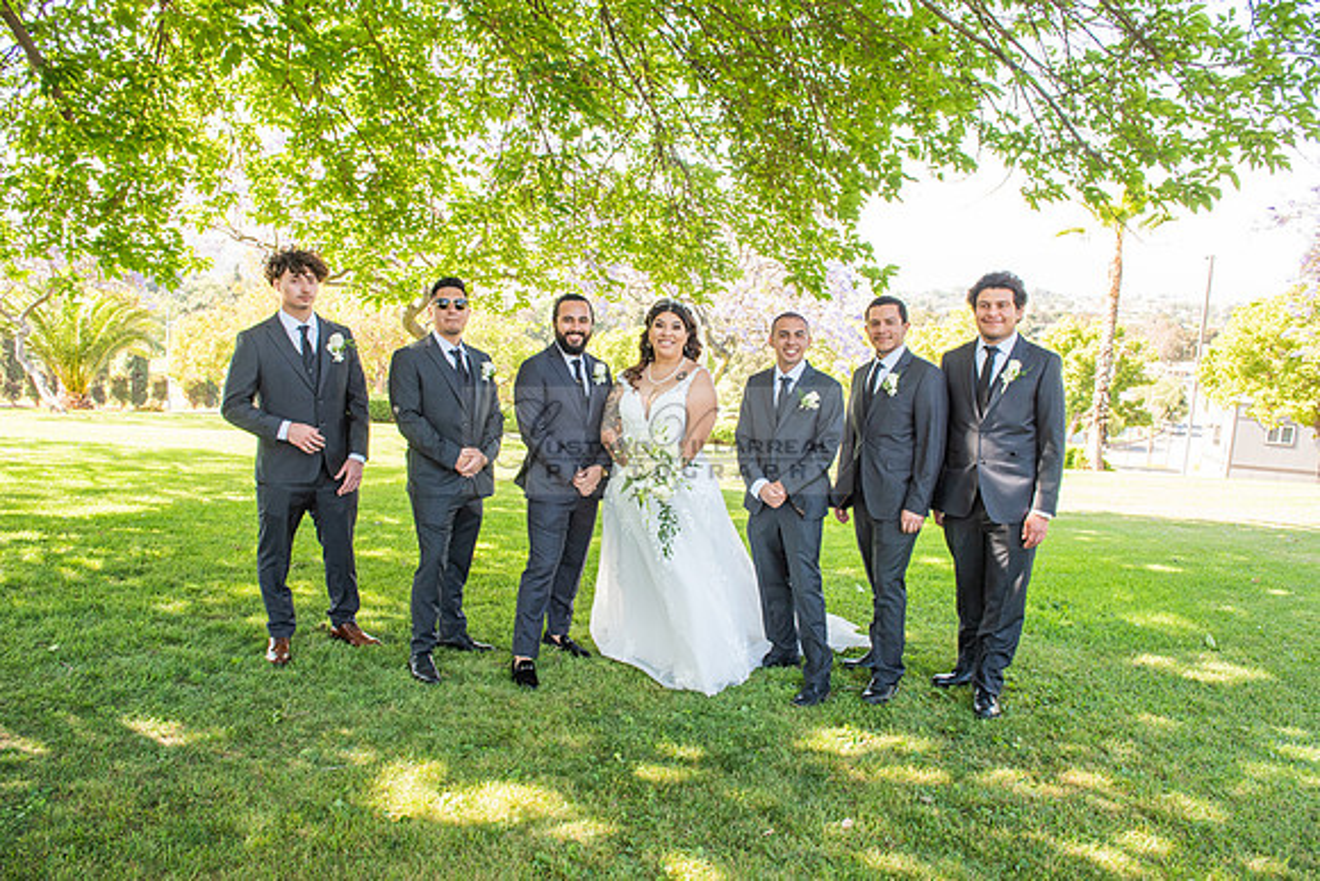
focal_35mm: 24
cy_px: 440
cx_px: 660
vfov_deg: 53.2
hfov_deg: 73.7
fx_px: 880
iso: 500
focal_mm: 24
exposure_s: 1/200
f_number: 6.3
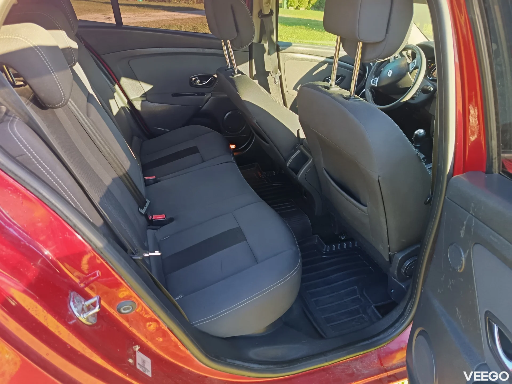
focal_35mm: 24
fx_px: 355
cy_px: 192
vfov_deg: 56.8
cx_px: 256
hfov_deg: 71.6
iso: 1684
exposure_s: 1/100
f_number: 1.75
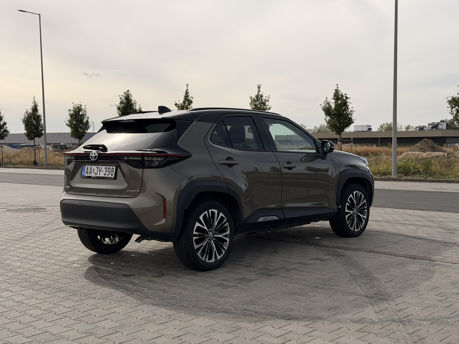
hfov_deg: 39.7
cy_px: 172
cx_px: 230
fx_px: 636
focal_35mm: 48
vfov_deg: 30.3
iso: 64
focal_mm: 6.76
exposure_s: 1/6536
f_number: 1.78
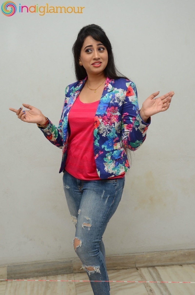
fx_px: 429
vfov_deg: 37.9
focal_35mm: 52
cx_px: 98
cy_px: 148
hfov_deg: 25.6
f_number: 7.1
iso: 1000
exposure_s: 1/125
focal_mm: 35
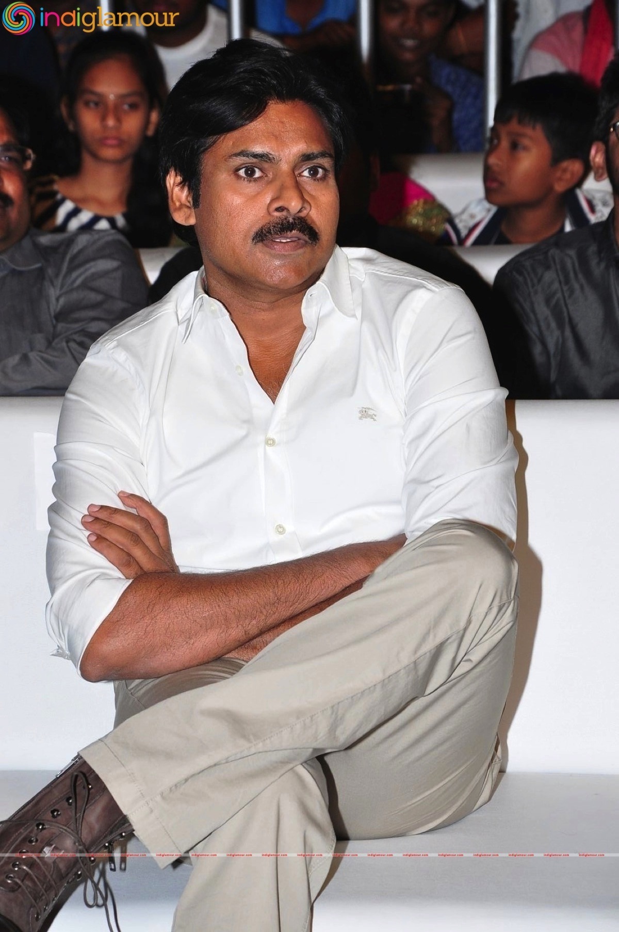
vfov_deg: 13.1
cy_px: 466
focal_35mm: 158
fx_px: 4071
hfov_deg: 8.7
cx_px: 310
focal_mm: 105
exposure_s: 1/125
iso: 500
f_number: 8
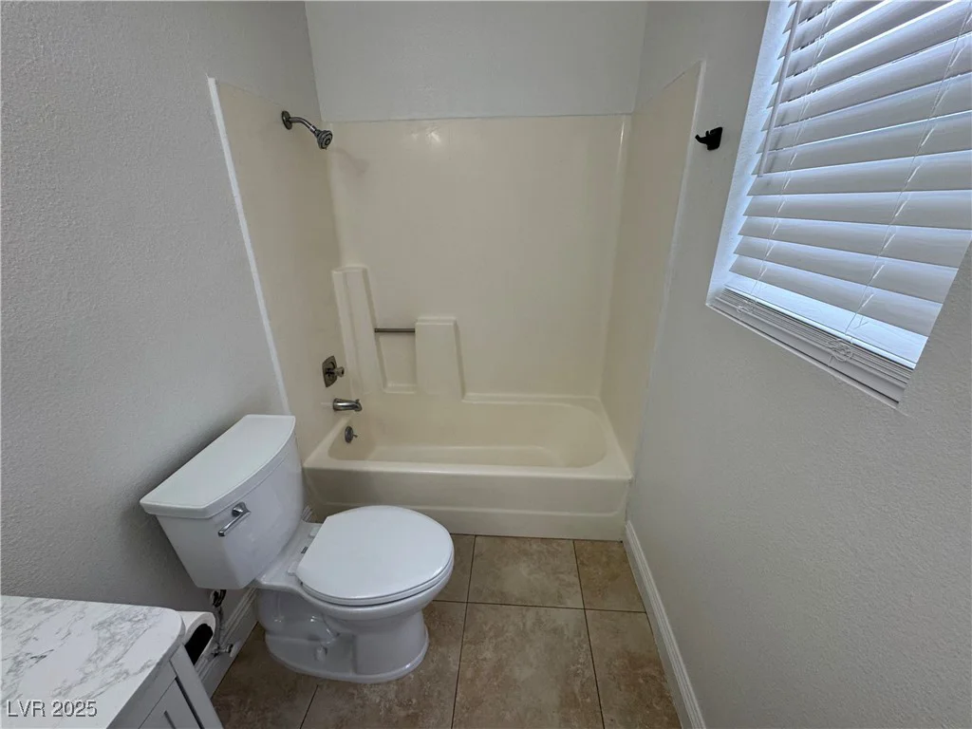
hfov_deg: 102.1
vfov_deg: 85.7
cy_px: 364
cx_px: 486
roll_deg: +0.9
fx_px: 393
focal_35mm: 14
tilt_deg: -22.5
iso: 160
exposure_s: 1/120
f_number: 2.2
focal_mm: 2.22
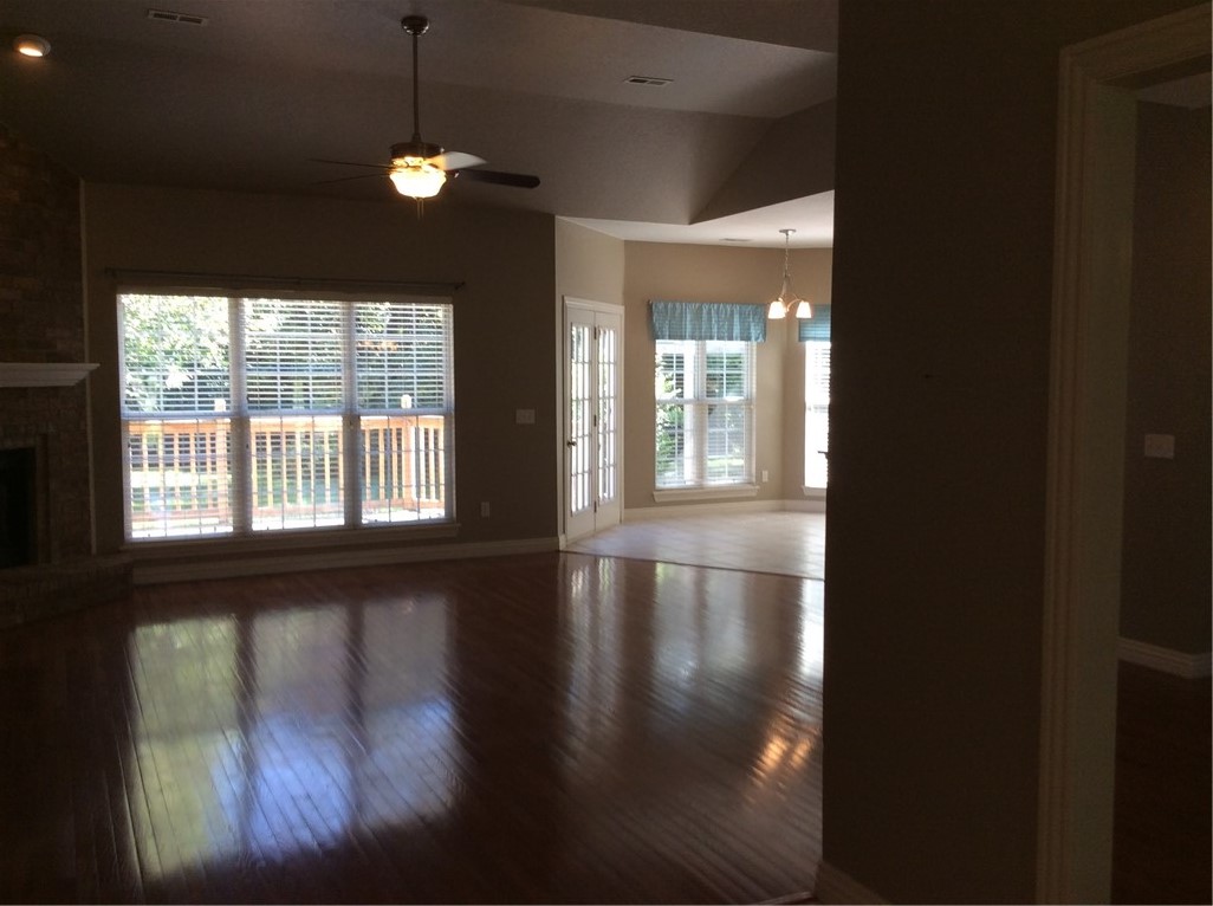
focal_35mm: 32
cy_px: 453
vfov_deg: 44.0
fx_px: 1119
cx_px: 606
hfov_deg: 56.9
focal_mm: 3.3
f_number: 2.4
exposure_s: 1/60
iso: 50
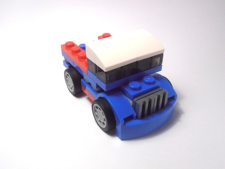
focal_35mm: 37
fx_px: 240
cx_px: 112
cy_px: 84
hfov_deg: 50.1
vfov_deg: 38.7
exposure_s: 1/80
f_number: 3.9
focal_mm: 6.61
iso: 80
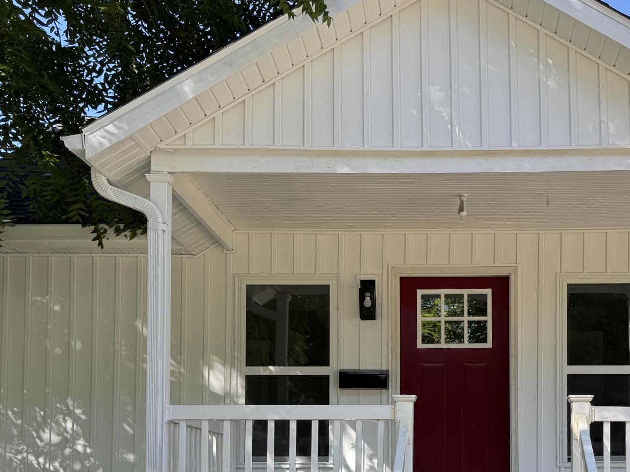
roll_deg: -1.0
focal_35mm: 57
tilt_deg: +3.4
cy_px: 437
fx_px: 1037
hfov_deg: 33.3
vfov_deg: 24.8
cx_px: 453
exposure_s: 1/1091
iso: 80
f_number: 1.78
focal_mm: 6.76
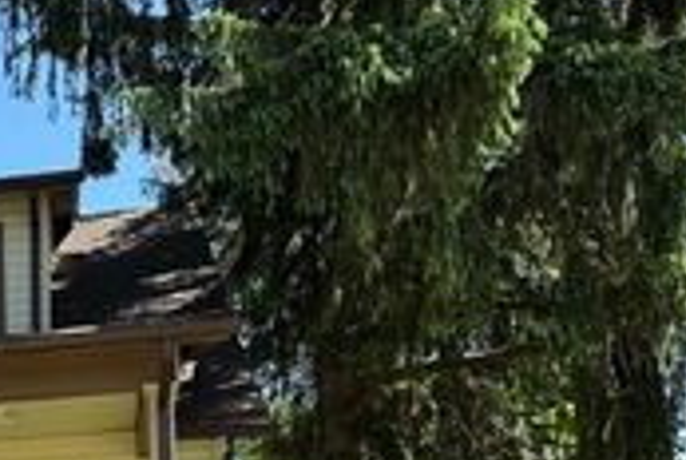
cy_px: 625
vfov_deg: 17.6
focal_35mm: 72
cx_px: -238
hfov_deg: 24.1
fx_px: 1374
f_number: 1.78
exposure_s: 1/1493
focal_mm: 6.76
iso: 80
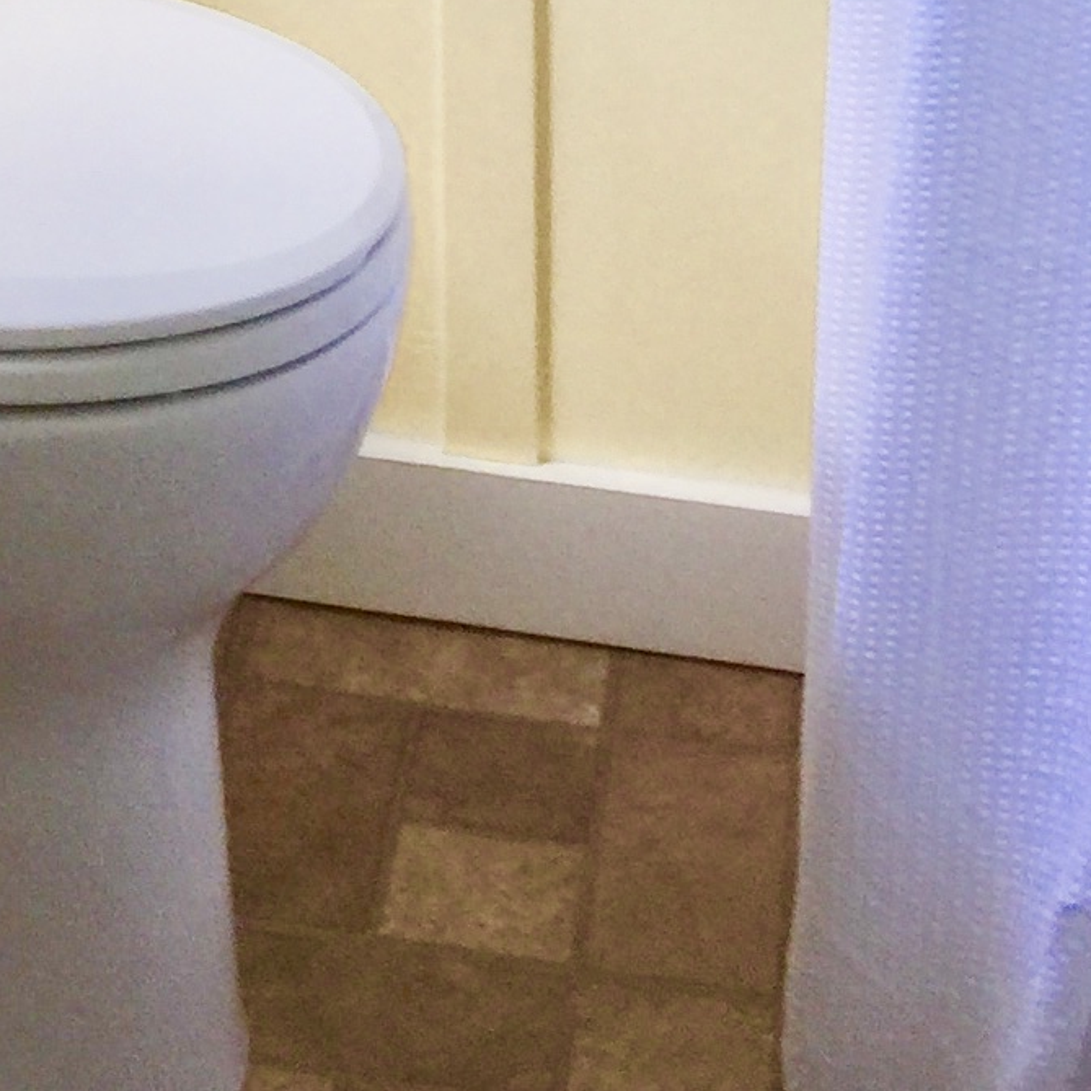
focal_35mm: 125
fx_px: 4457
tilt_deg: -6.6
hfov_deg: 13.5
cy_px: -1362
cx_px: -236
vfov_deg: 11.8
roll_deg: +1.9
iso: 40
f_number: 2.2
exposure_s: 1/60
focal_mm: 4.15
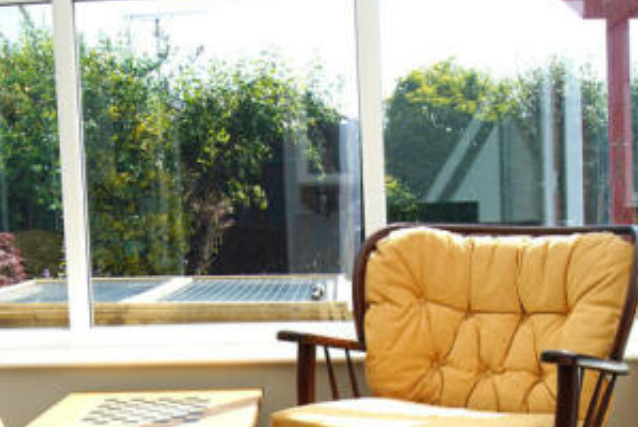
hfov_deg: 53.2
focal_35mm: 35
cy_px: 458
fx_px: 621
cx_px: 206
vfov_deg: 33.5
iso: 100
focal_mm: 16
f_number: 7.1
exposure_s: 1/200
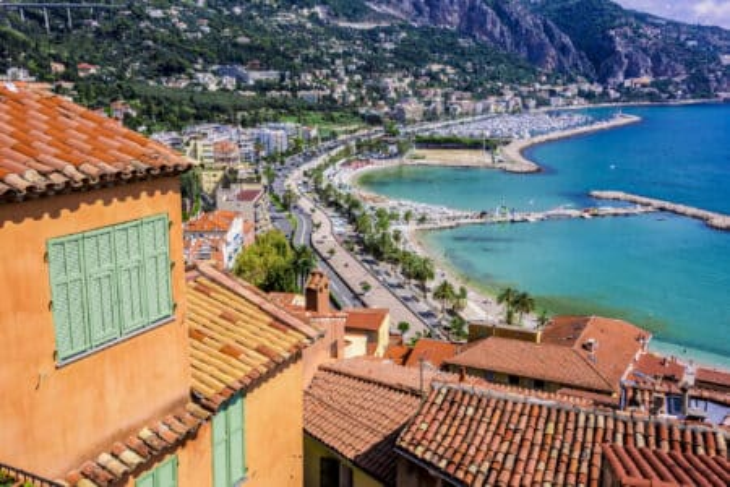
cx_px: 365
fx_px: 710
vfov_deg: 37.9
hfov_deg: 54.4
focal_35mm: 35
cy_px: 244
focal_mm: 35
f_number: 13
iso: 200
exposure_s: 1/320
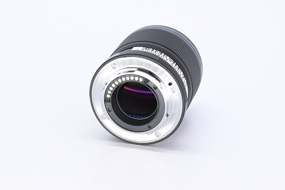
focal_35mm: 114
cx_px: 142
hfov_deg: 17.9
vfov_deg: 12.0
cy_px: 95
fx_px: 902
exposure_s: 1/125
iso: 500
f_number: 9
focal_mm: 76
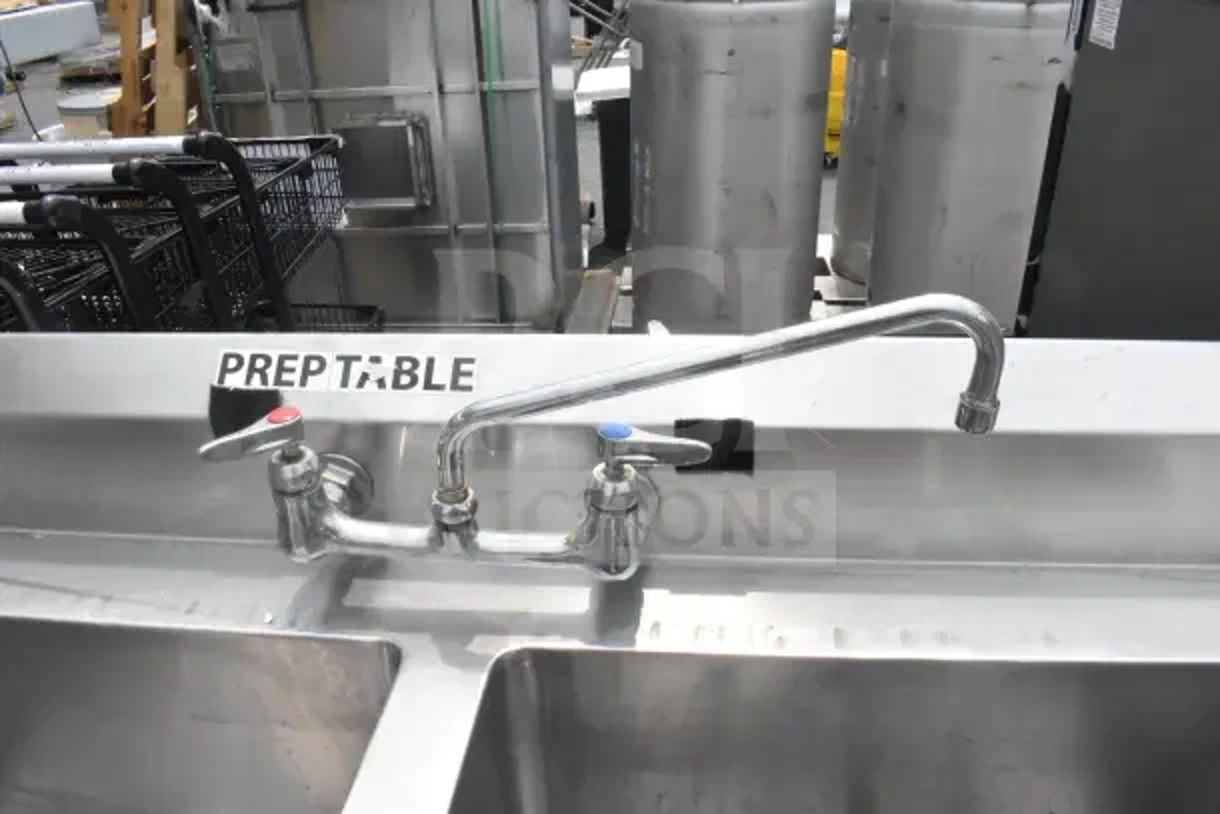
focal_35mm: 27
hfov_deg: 67.4
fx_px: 915
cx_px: 610
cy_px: 407
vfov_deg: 48.0
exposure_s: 1/2000
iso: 6400
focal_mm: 18
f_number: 22
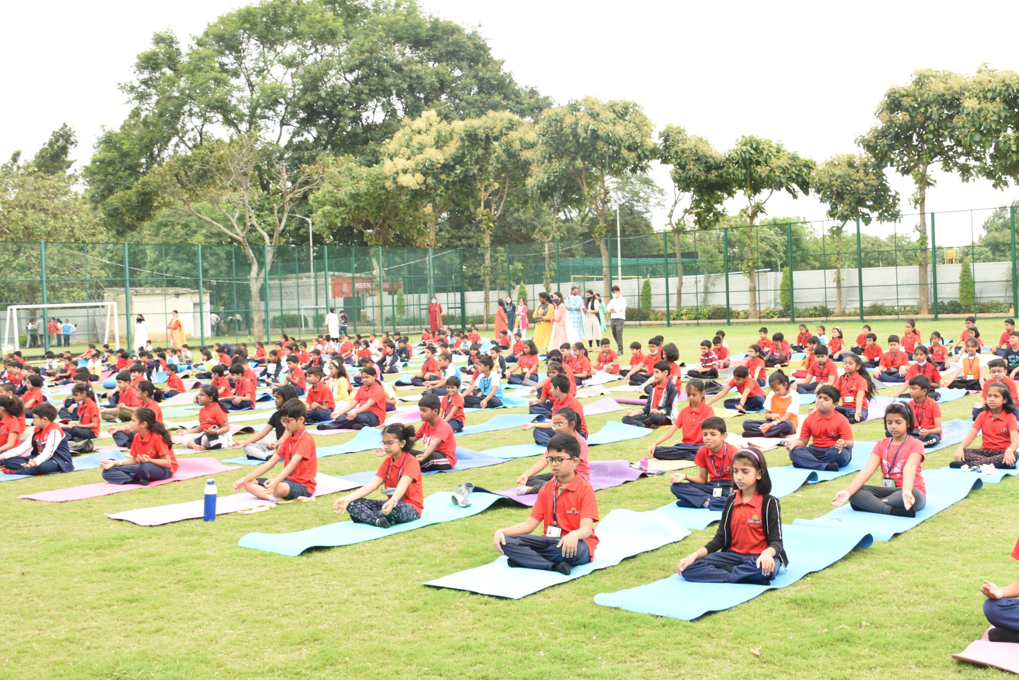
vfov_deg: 30.8
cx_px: 633
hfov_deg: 44.5
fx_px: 1235
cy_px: 311
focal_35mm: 44
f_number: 5
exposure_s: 1/200
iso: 200
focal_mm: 23
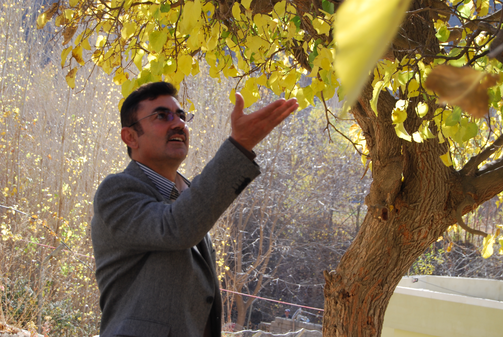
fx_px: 965
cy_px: 168
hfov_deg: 29.2
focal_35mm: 69
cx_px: 252
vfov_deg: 19.8
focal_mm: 46
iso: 125
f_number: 5.6
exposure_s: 1/125
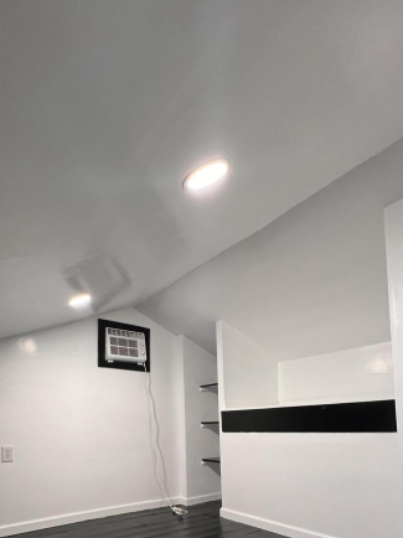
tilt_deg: +2.9
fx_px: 311
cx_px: 169
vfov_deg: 75.3
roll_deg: +1.7
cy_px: 410
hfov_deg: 65.5
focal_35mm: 20
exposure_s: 1/120
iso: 250
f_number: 1.8
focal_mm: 1.57
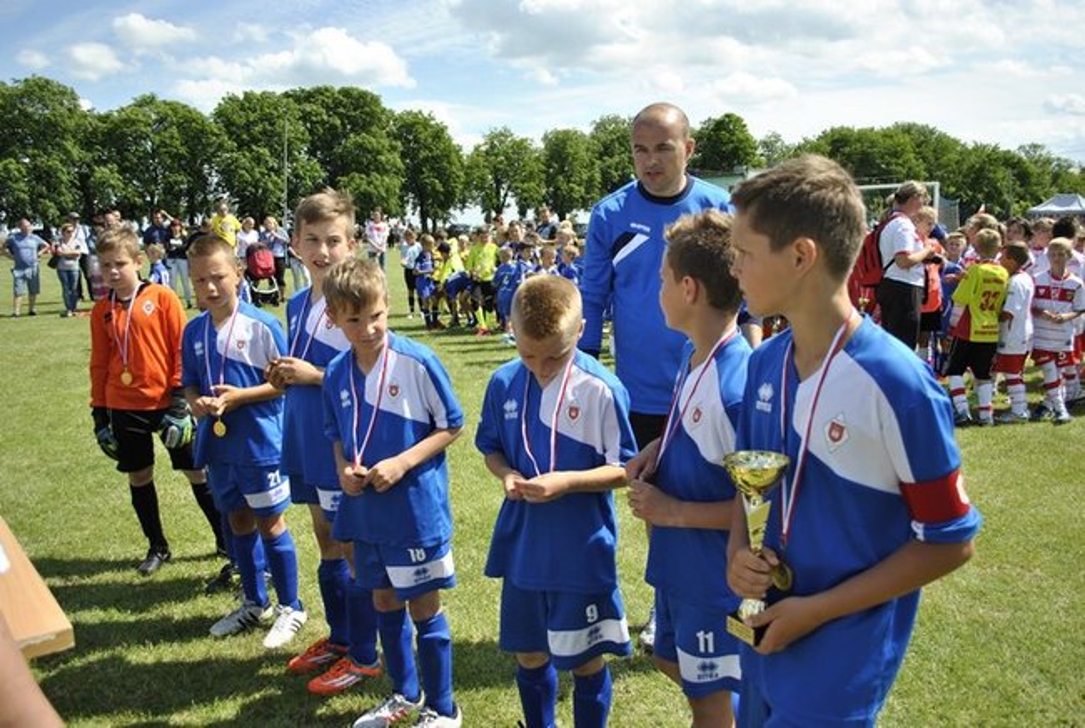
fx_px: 815
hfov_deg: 67.3
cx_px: 542
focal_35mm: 27
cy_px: 364
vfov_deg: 48.1
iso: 125
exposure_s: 1/1000
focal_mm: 18
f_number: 4
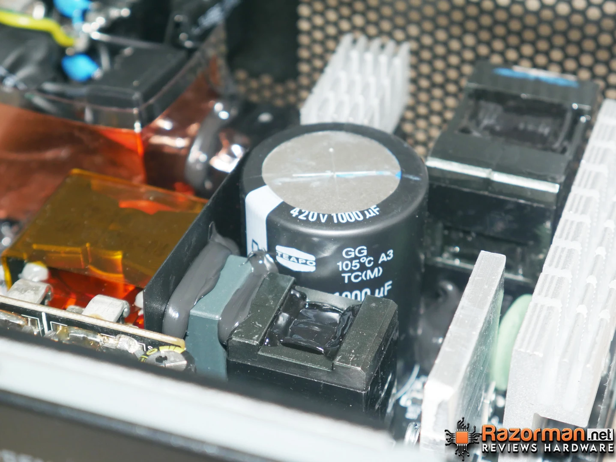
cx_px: 308
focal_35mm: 84
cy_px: 231
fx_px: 1496
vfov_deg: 17.6
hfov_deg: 23.3
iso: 800
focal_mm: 42
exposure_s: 1/125
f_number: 5.6
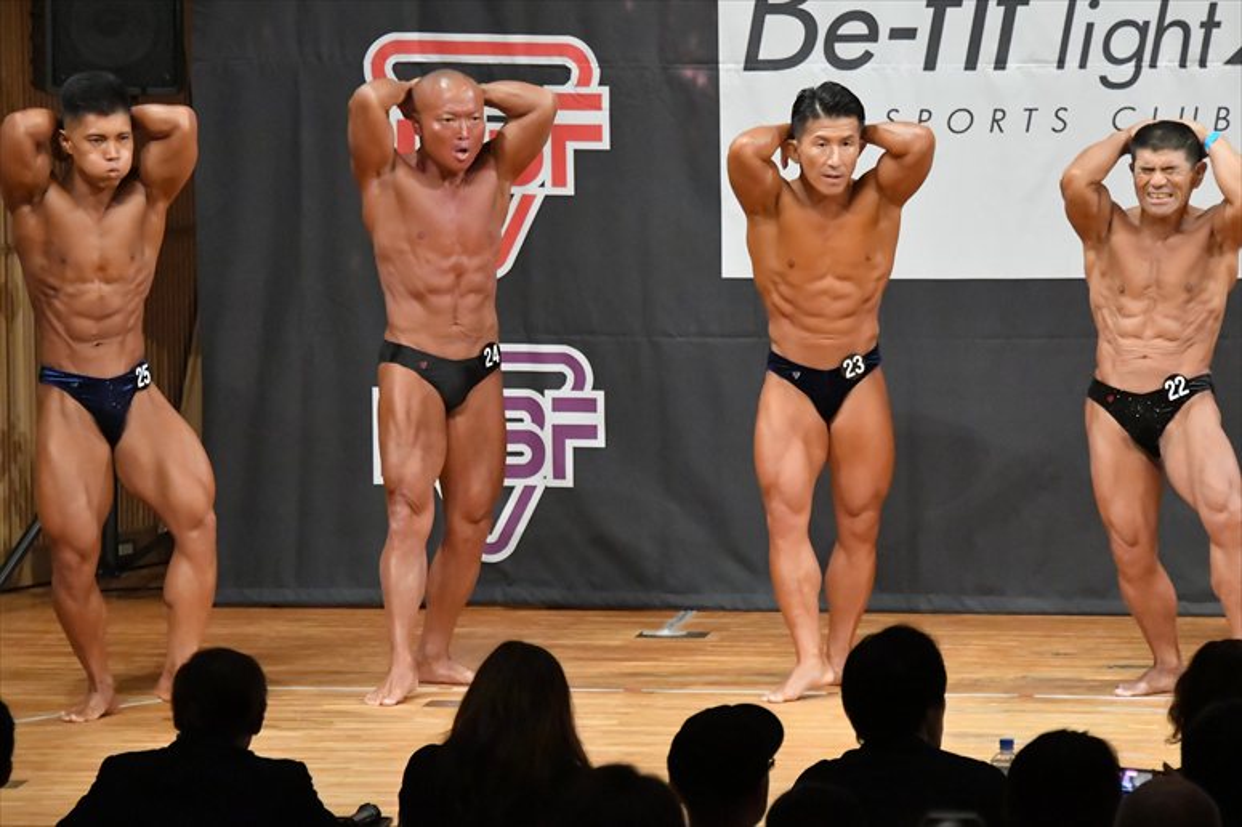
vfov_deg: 5.1
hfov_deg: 7.6
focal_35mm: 270
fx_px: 9311
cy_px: 414
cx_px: 621
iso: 11400
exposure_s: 1/400
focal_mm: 180
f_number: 5.6
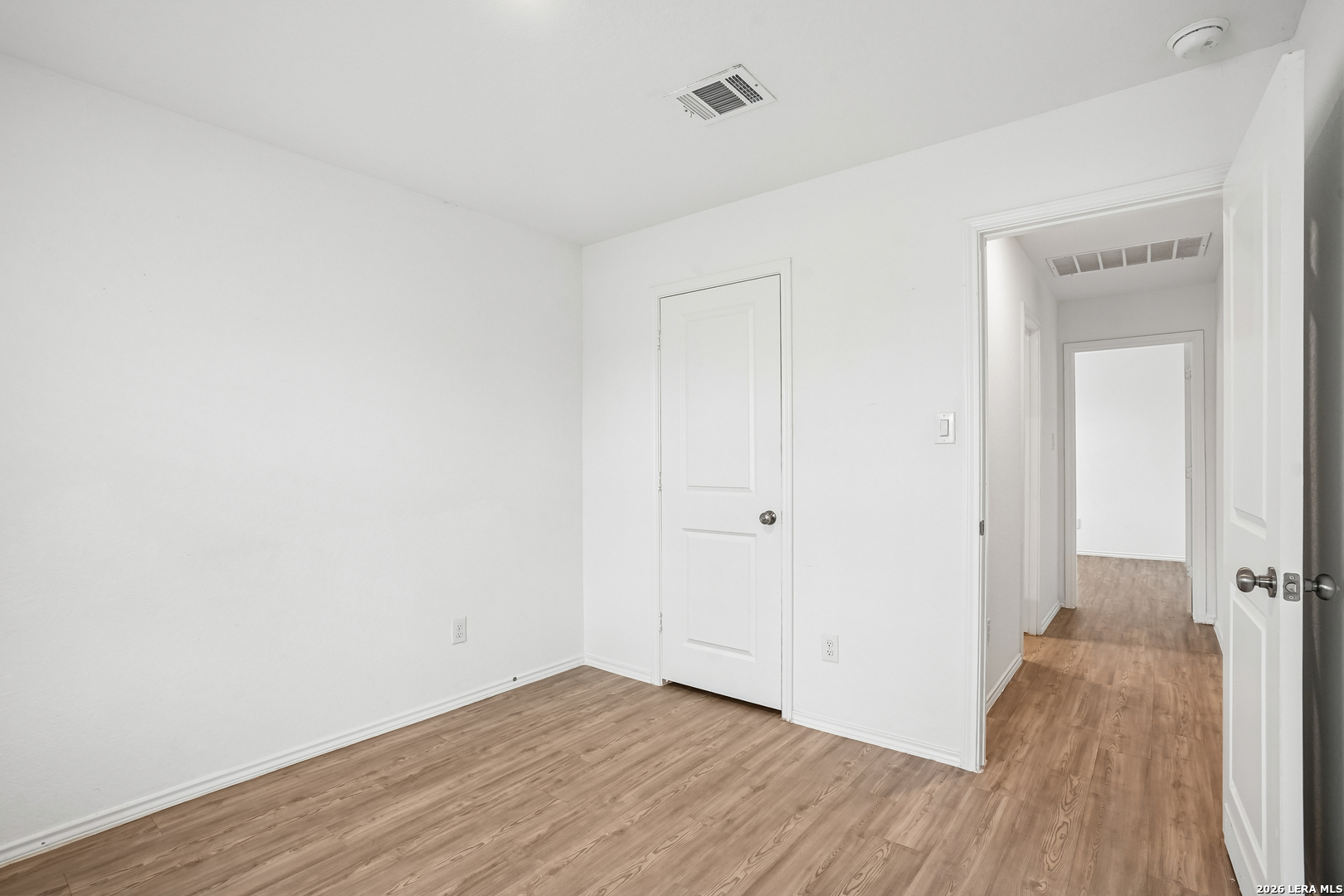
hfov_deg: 96.7
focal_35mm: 16
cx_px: 672
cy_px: 448
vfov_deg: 73.7
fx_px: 597
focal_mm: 16
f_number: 8
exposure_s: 1/20
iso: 400
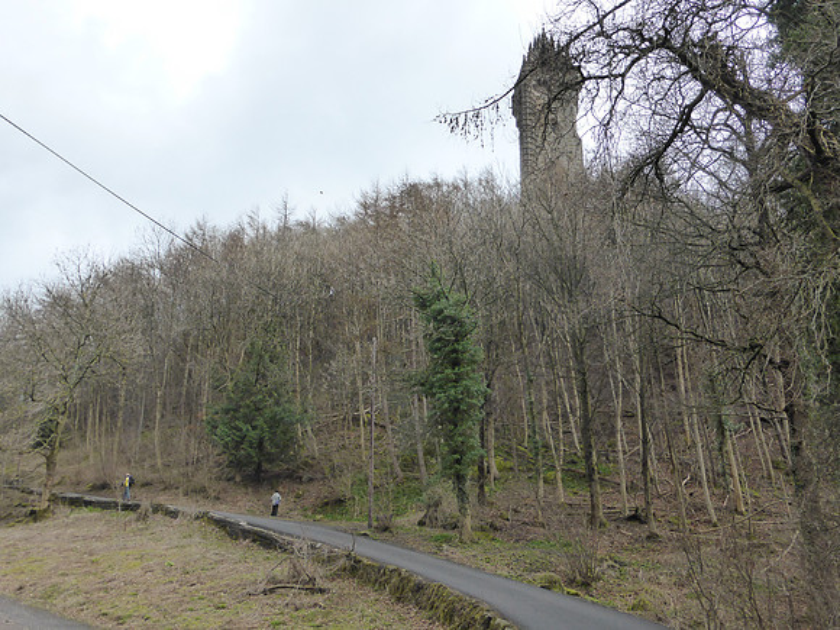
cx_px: 420
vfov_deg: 45.4
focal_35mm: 31
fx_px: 752
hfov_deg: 58.4
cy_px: 315
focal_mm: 5.4
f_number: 3.6
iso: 200
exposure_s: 1/640
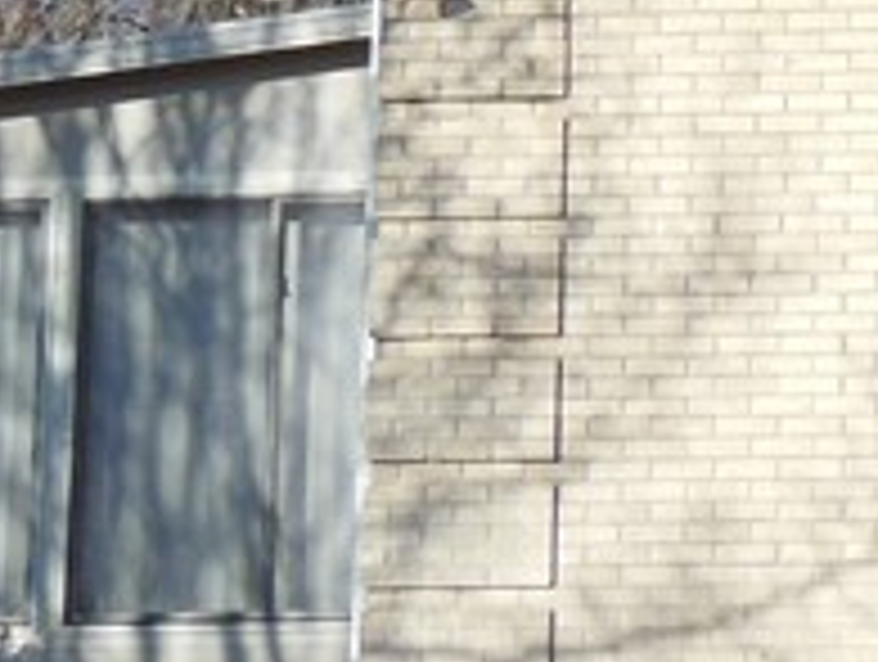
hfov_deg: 13.8
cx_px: 1459
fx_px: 3329
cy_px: 54
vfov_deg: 11.3
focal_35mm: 131
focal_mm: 4.5
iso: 125
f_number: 3.5
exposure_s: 1/1000
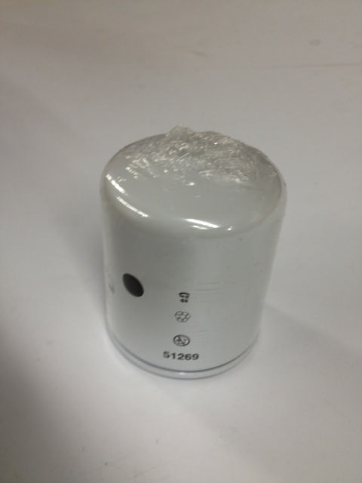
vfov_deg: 52.6
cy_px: 242
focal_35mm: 35
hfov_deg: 40.7
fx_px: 488
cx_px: 181
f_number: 2.4
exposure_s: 1/30
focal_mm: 4.28
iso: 80
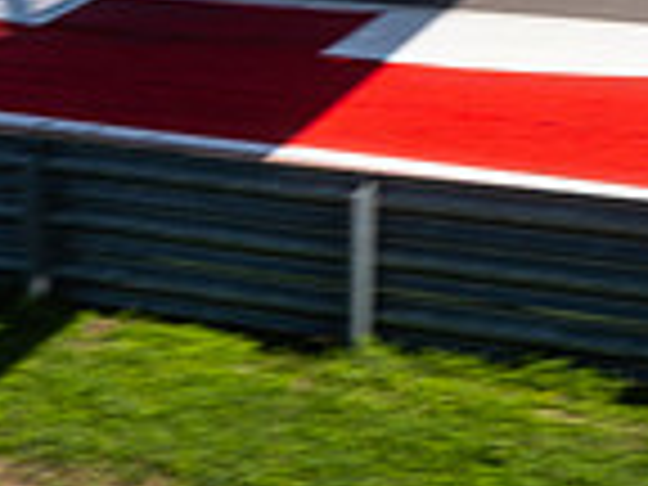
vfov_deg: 12.2
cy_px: -83
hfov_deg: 15.5
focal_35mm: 119
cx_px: -262
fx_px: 2228
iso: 160
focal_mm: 16
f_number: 11
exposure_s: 1/200
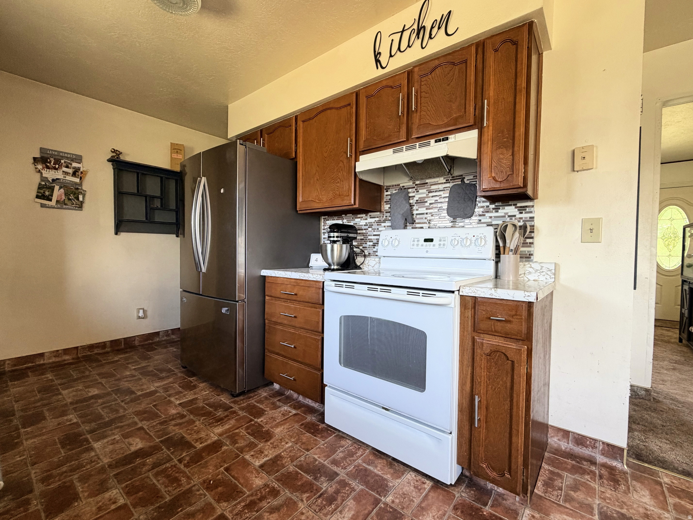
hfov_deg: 98.2
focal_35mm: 15
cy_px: 260
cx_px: 346
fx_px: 300
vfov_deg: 81.7
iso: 200
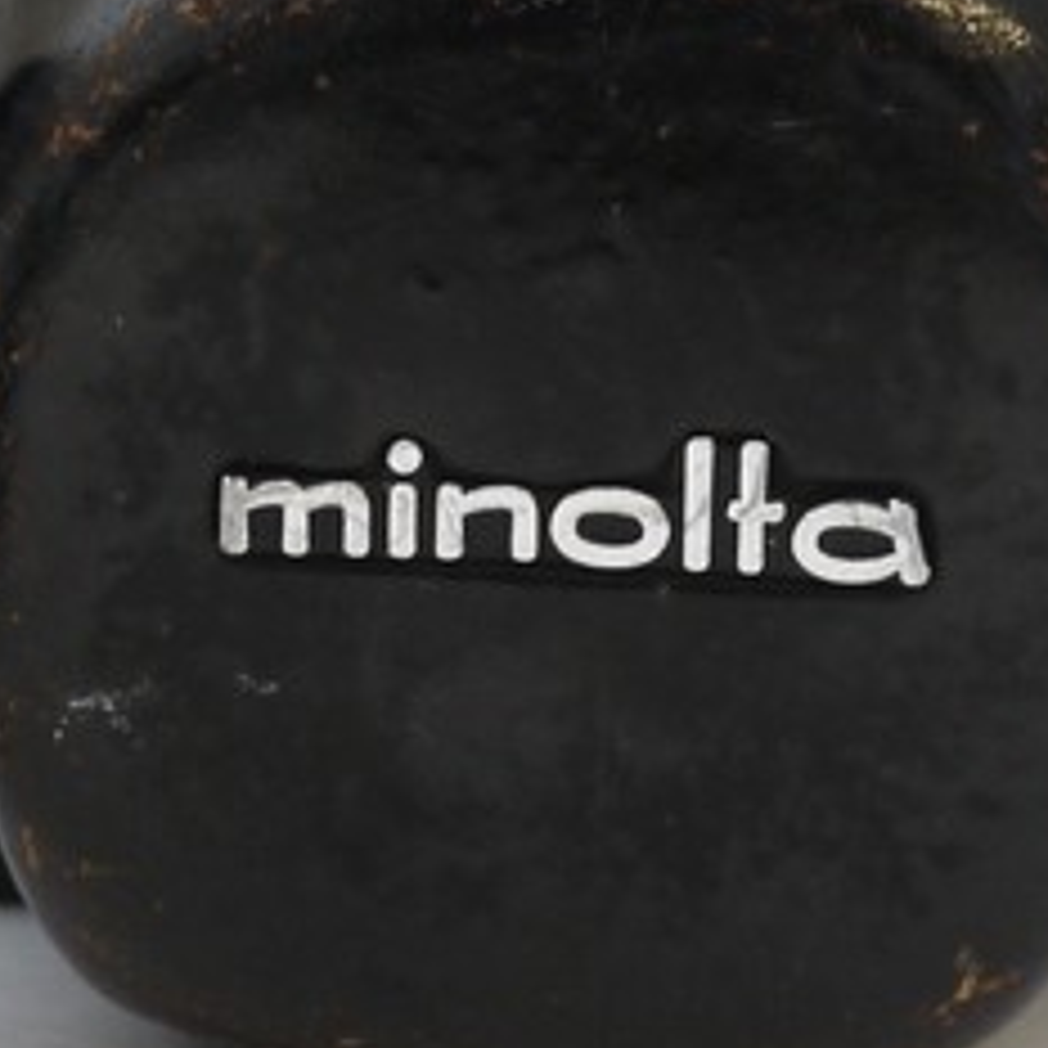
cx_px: -450
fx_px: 8118
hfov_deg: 7.3
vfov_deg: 7.4
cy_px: 423
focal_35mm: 237
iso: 400
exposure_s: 1/5
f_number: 10
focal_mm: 26
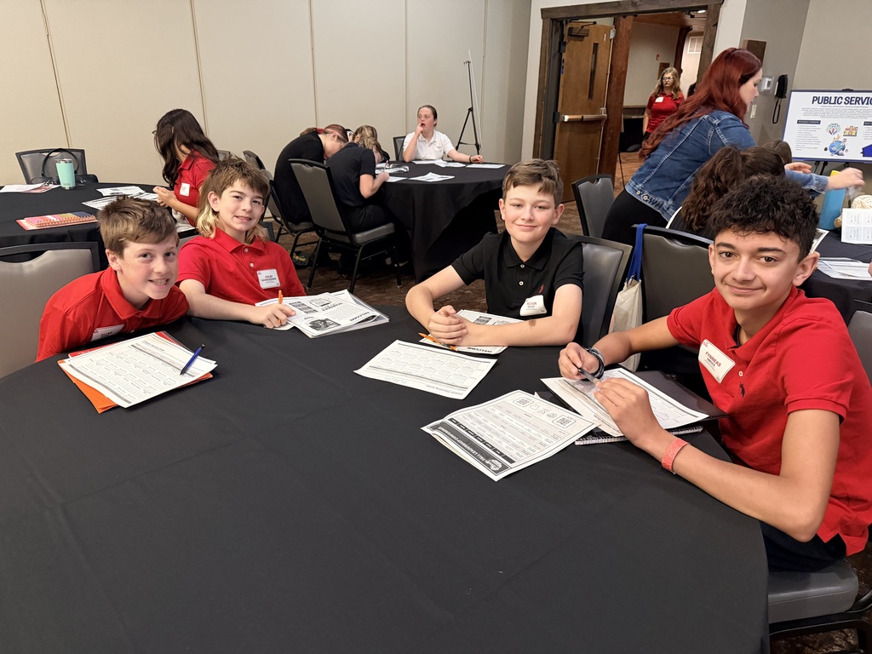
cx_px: 436
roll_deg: -0.8
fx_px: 605
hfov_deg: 71.6
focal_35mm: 24
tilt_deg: -21.2
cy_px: 327
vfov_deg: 56.8
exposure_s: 1/60
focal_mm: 6.76
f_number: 1.78
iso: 800
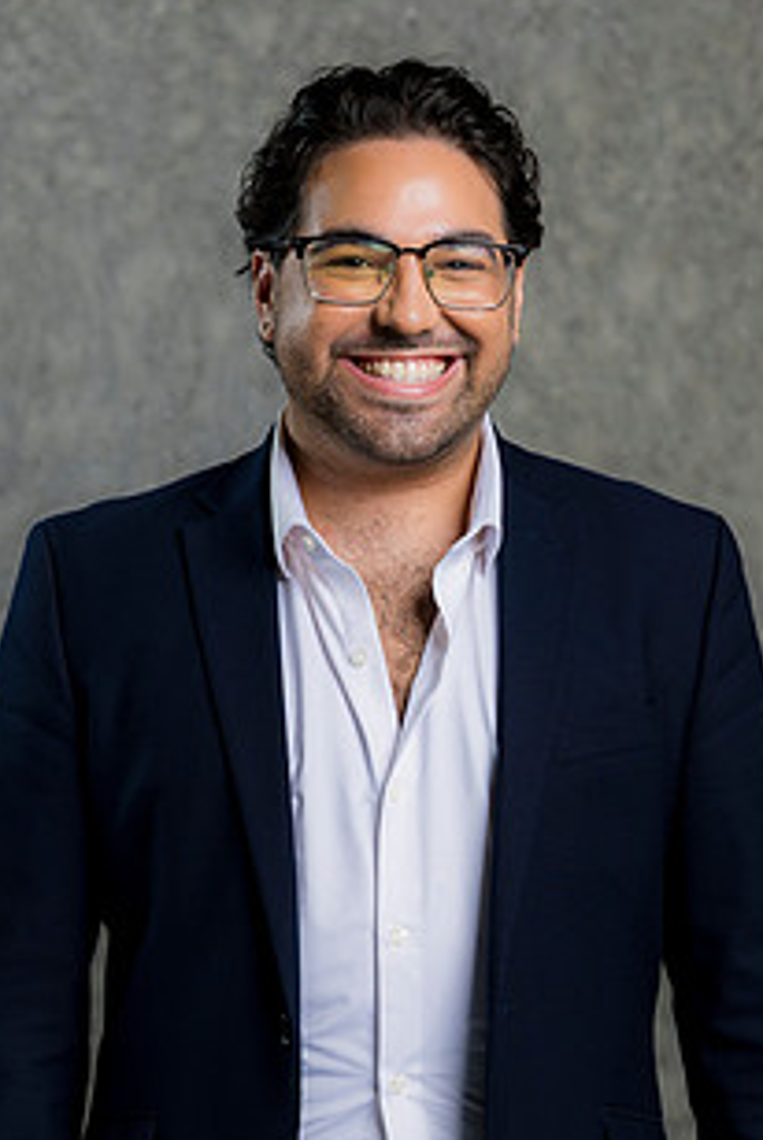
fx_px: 3933
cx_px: 359
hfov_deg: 11.1
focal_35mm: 124
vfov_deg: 16.5
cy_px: 722
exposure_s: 1/200
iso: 125
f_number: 5
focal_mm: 85
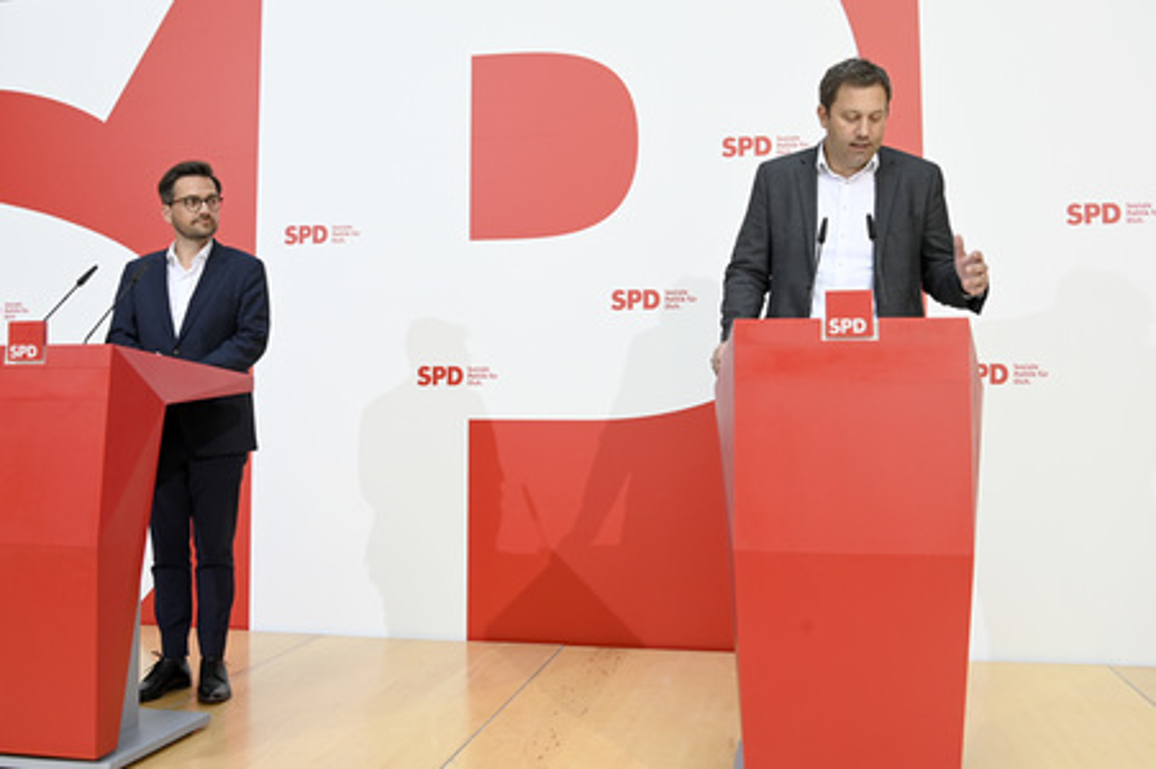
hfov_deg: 58.8
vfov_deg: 41.1
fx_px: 1027
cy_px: 384
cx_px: 578
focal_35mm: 32
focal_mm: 32
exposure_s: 1/320
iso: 1250
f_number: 5.6
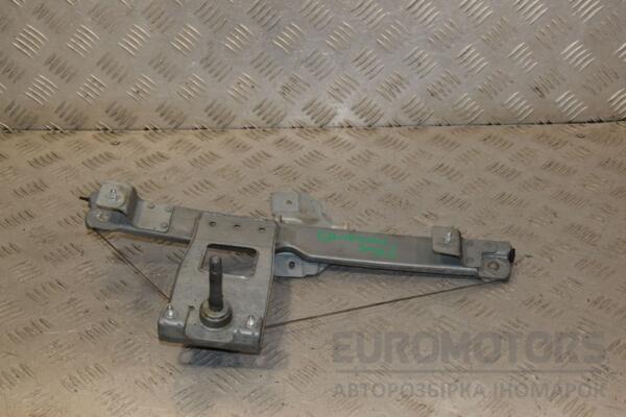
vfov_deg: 23.8
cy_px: 208
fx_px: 991
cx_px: 313
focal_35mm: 57
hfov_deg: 35.1
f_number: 9
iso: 800
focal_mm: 38
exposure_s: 1/200
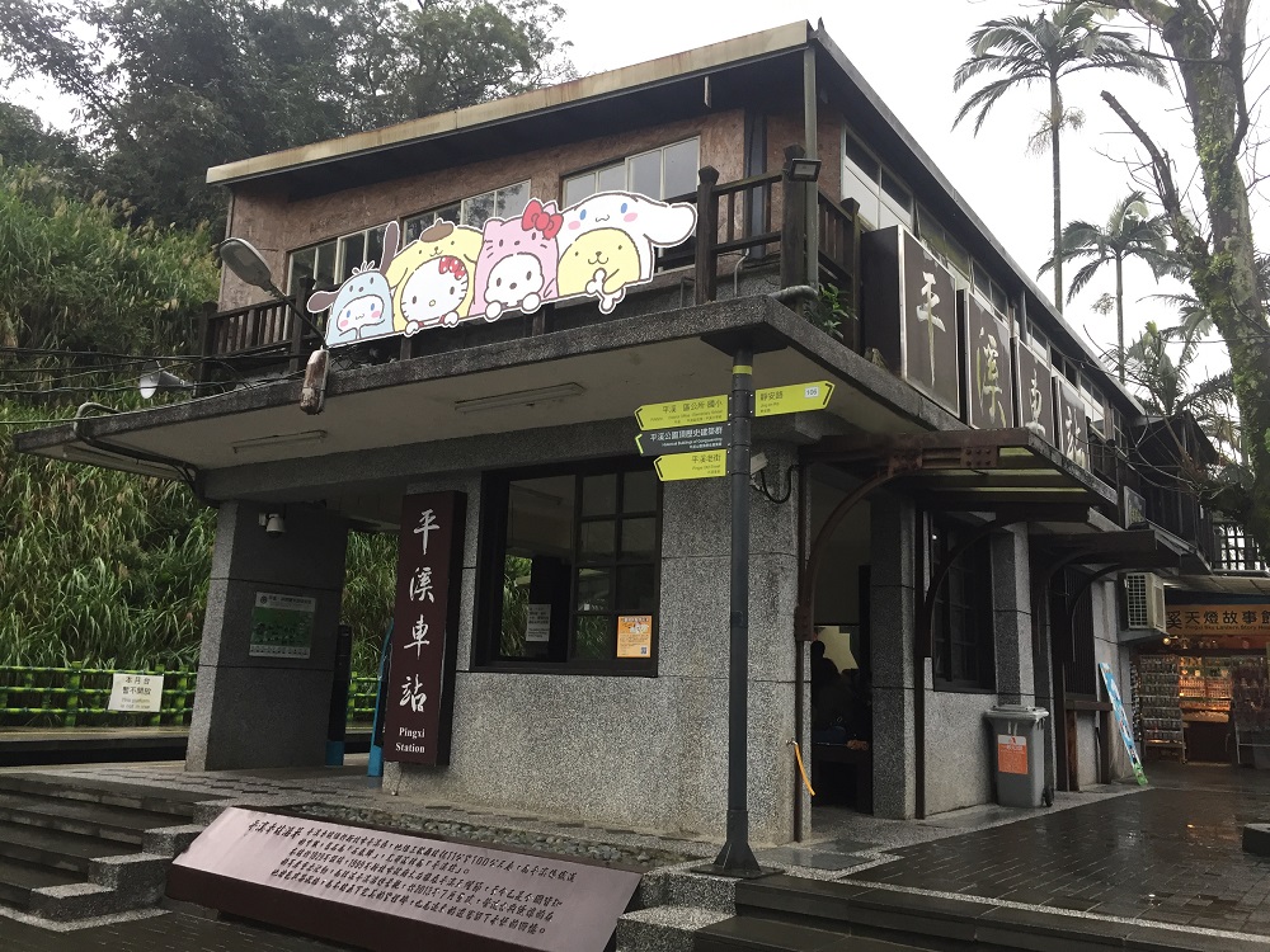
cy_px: 476
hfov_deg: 61.7
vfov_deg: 48.2
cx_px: 635
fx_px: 1064
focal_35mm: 29
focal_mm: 4.15
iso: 32
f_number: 2.2
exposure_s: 1/30
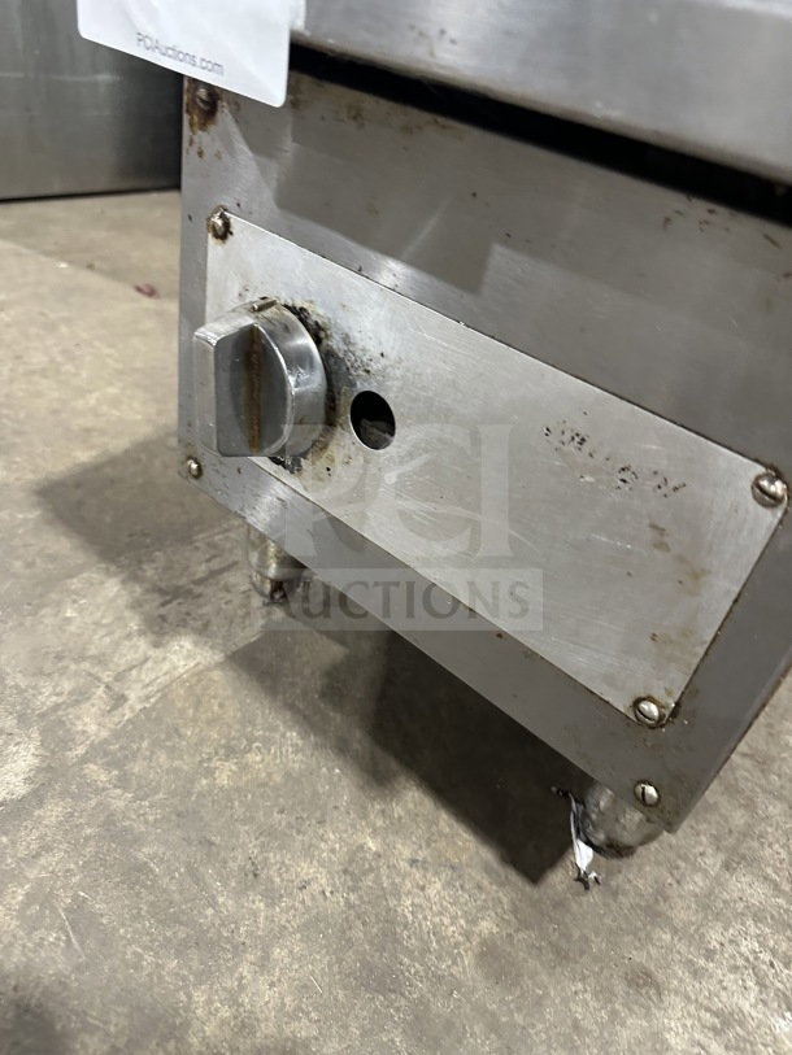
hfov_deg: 56.8
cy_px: 528
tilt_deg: -35.2
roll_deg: -12.2
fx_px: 732
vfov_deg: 71.6
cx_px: 396
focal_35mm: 24
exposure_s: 1/60
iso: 500
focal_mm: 6.86
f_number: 1.78
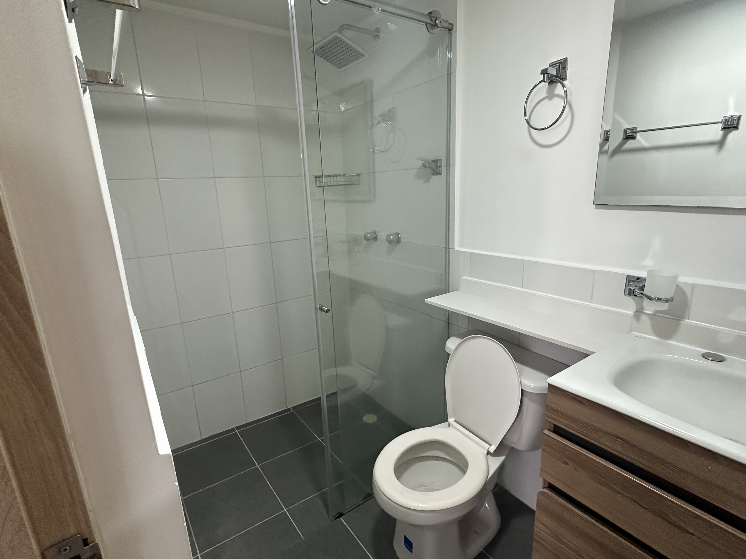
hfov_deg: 87.8
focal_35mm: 18
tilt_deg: -14.7
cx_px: 374
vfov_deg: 71.6
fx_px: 388
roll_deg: +2.3
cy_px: 285
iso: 250
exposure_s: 1/120
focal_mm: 2.22
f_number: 2.2
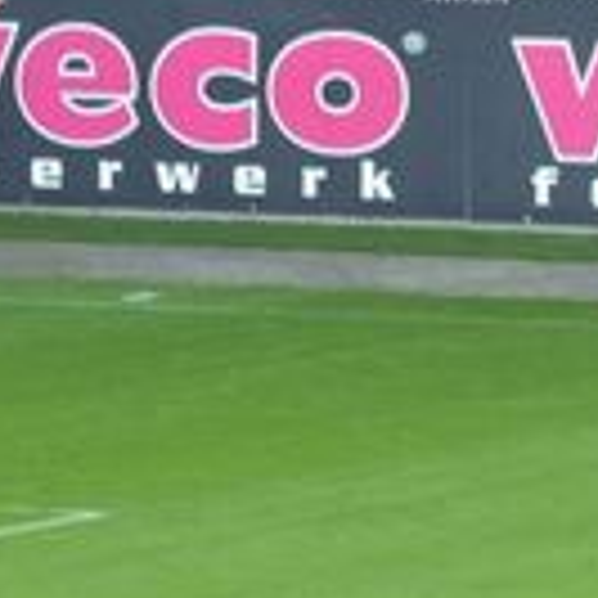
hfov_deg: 3.5
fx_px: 9831
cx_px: -72
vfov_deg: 3.5
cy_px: -180
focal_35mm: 503
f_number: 8
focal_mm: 92
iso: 400
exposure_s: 1/125
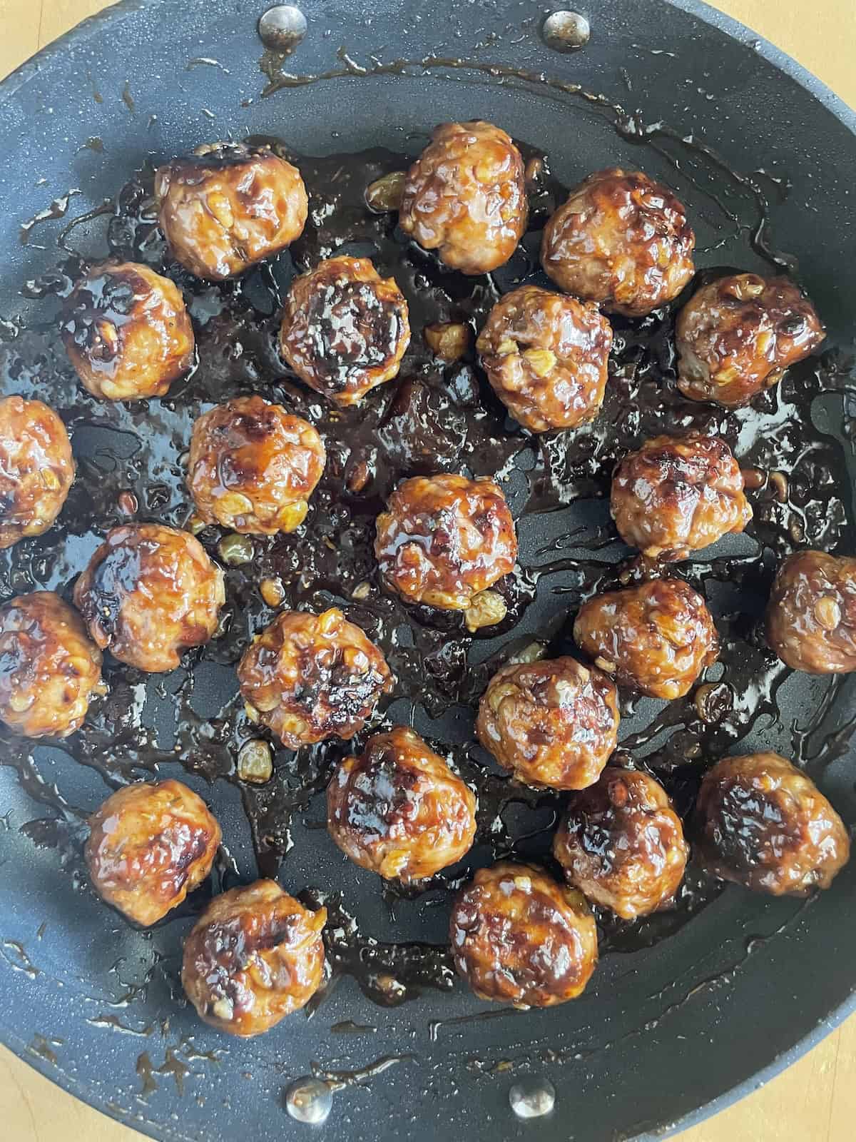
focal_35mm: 26
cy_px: 571
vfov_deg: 67.3
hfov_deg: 53.1
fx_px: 857
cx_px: 428
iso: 500
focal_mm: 4.2
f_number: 1.6
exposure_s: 1/45
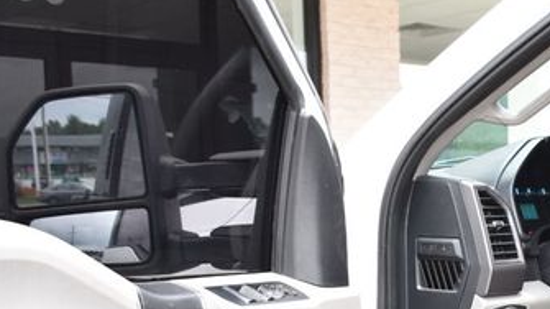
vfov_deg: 16.4
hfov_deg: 28.0
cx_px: 517
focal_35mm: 72
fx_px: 1049
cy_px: 306
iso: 400
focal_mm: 24
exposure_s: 1/125
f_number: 5.6
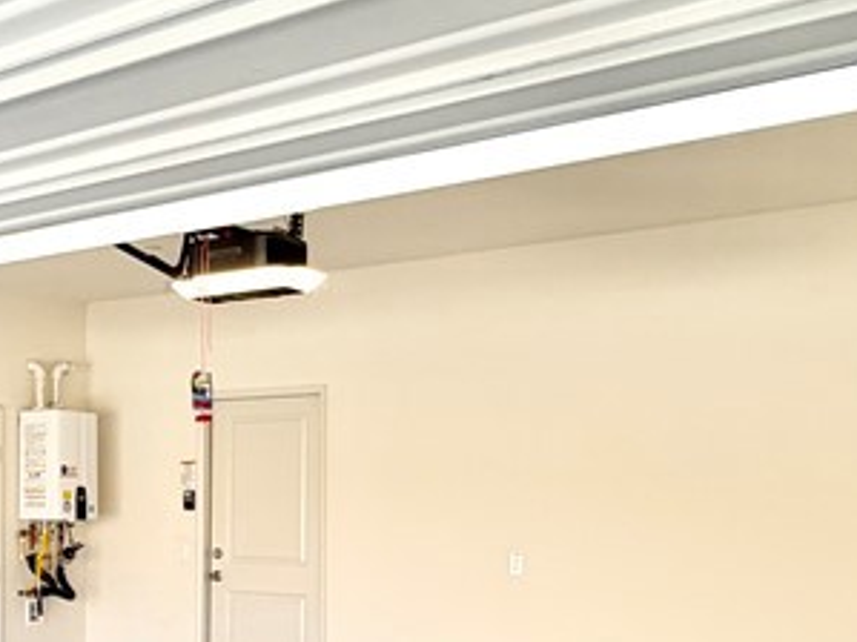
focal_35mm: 48
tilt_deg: +0.2
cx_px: 26
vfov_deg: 29.7
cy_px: 499
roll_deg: -0.4
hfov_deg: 36.2
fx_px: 1188
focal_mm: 2.22
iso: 25
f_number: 2.2
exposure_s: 1/120
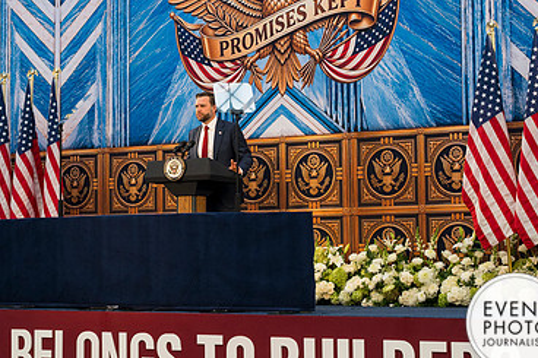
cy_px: 137
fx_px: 1225
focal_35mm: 82
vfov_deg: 16.6
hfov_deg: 24.7
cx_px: 190
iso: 450
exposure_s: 1/160
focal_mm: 35
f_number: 4
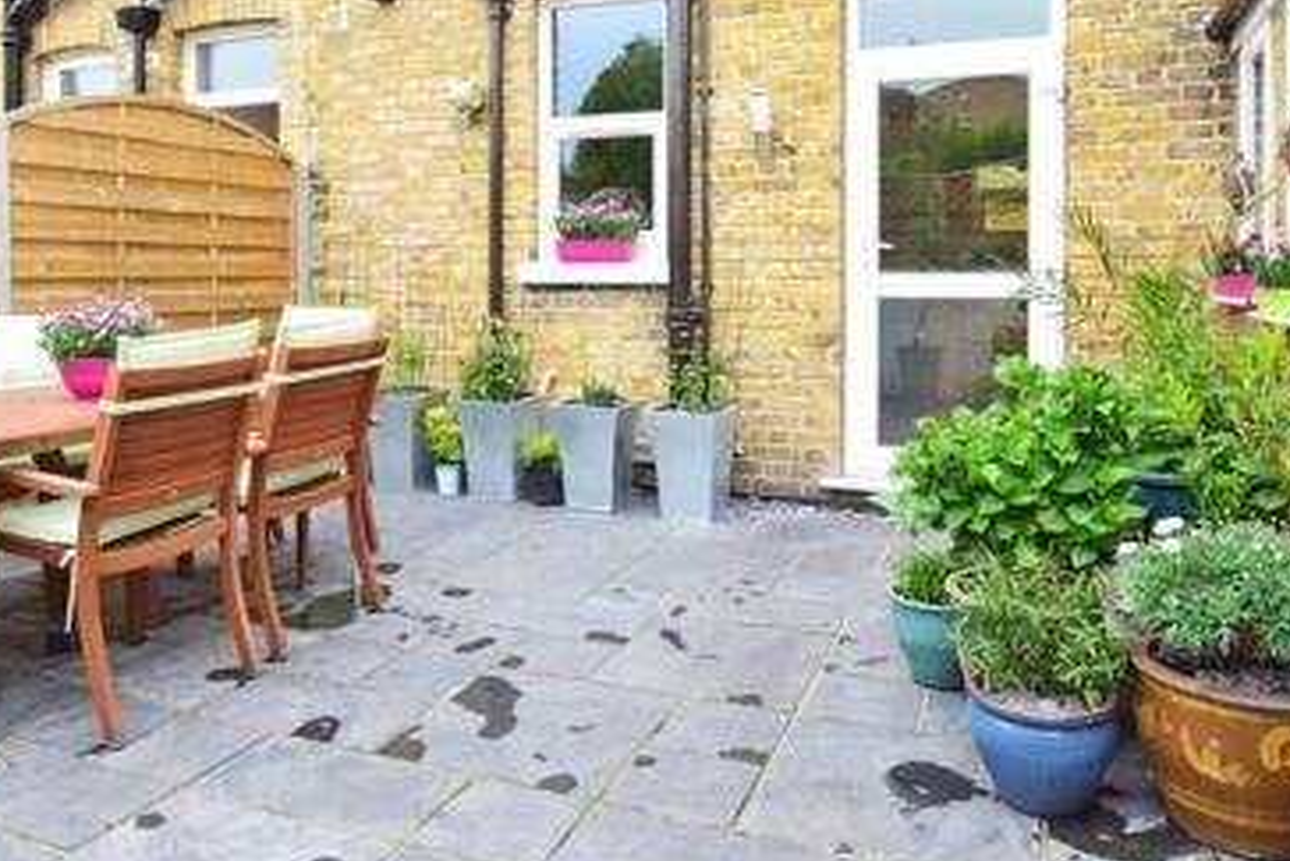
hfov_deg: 67.3
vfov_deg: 47.2
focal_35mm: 27
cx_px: 602
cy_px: 285
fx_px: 968
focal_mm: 10
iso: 200
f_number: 7.1
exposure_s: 1/200
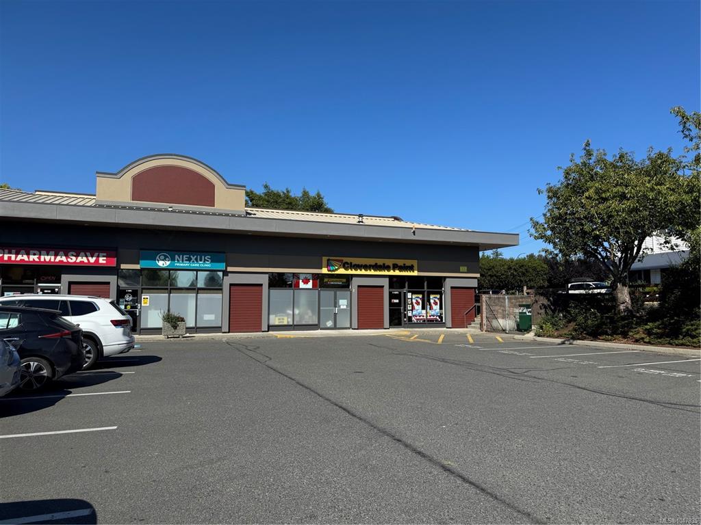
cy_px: 262
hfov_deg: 71.6
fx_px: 486
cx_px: 350
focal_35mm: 24
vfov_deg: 56.8
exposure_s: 1/5348
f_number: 1.78
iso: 80
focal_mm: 6.76
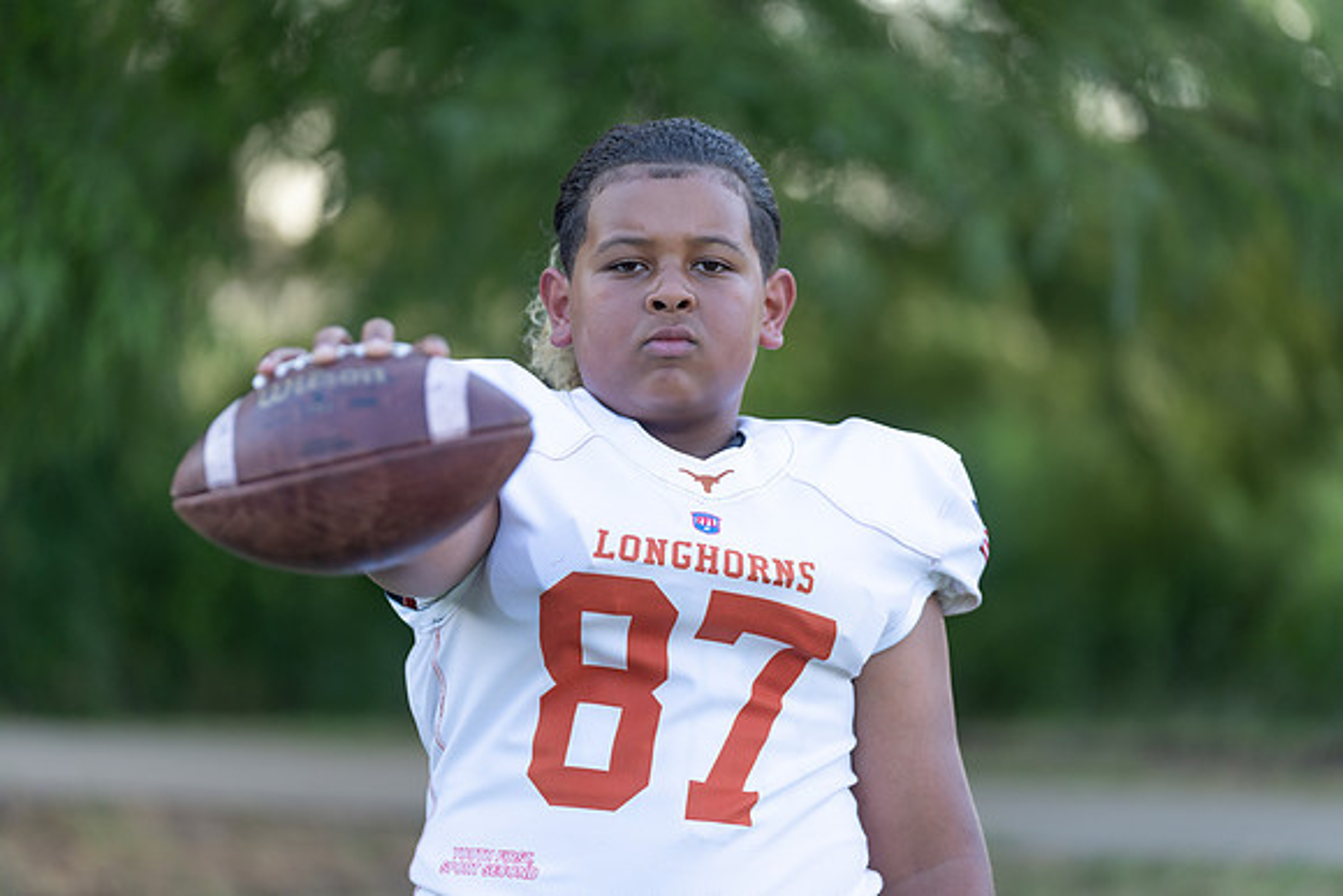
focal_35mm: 146
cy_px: 448
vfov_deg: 9.4
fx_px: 5448
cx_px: 672
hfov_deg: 14.1
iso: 200
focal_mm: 146
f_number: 2.8
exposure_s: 1/400
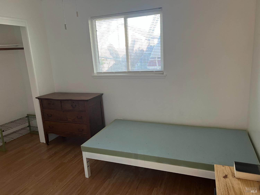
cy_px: 98
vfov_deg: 53.1
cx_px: 130
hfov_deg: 67.3
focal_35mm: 26
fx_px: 195
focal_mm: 5.7
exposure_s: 1/60
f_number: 1.5
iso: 200
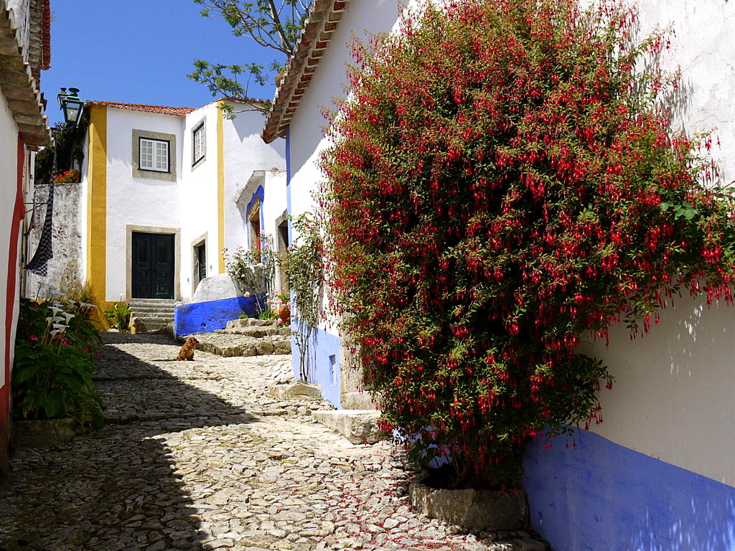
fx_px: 722
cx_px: 368
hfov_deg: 54.0
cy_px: 276
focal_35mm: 34
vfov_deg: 41.8
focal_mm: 17
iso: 100
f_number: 6.3
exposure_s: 1/200
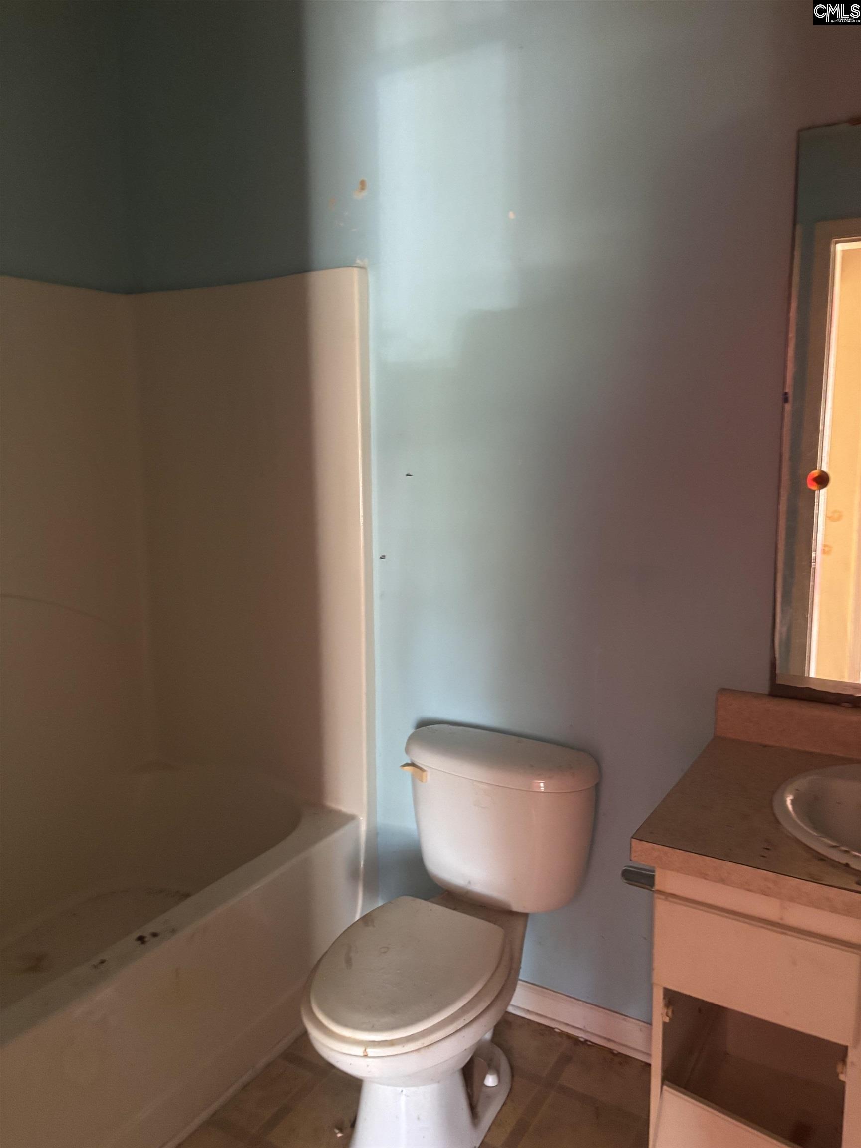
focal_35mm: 26
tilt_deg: -8.8
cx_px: 430
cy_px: 574
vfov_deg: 67.3
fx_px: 862
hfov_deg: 53.1
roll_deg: +1.0
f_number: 1.6
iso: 640
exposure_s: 1/36
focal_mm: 5.96
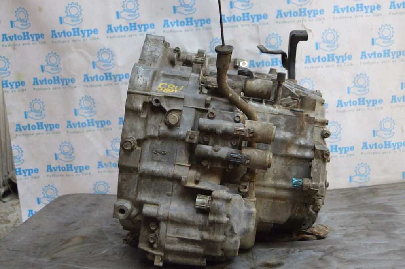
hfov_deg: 37.9
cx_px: 202
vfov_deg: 25.7
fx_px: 590
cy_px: 134
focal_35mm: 52
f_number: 5.6
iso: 220
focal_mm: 35
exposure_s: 1/125
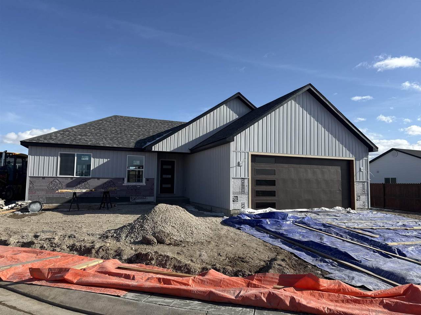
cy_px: 158
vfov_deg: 56.8
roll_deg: -0.1
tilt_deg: +4.8
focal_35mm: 24
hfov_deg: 71.6
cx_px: 210
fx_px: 292
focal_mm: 6.76
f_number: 1.78
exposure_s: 1/4975
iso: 80
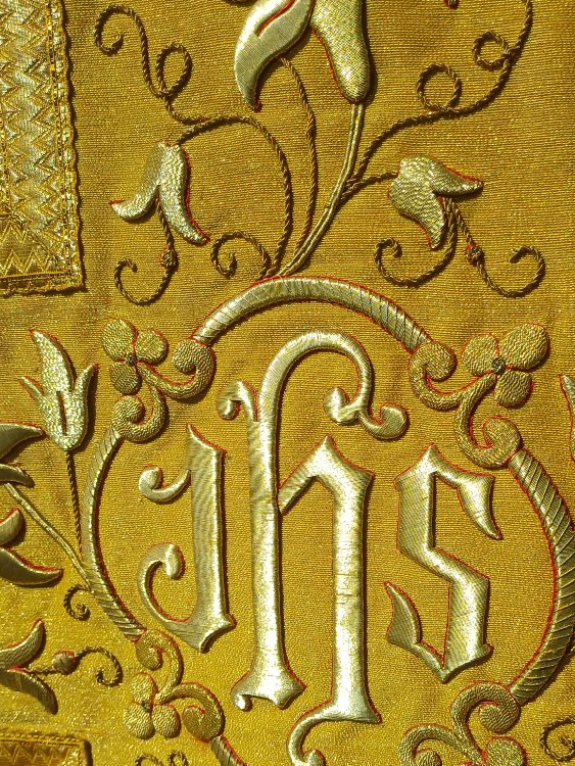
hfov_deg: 35.9
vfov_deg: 46.0
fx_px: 885
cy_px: 513
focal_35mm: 40
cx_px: 338
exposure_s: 1/2732
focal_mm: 4.65
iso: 50
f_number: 1.8
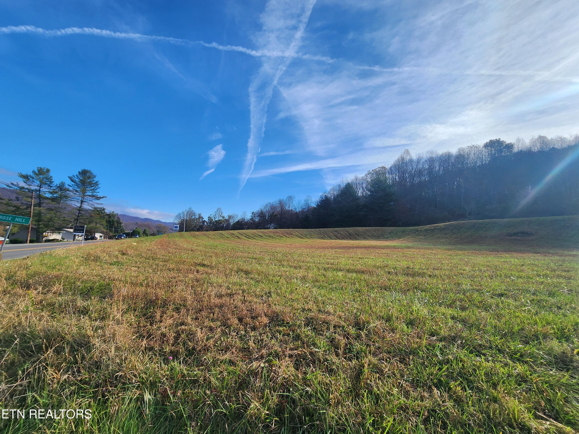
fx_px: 217
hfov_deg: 106.2
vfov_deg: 89.9
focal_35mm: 13
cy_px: 217
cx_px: 290
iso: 50
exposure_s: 1/2134
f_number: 2.2
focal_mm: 2.2
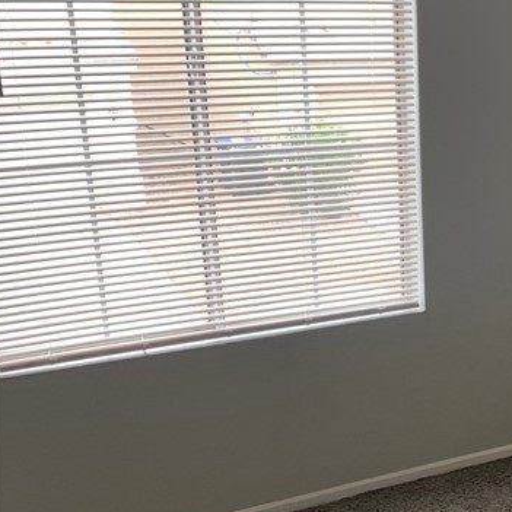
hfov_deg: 24.2
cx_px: 553
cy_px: 362
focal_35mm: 67
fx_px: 1121
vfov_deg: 25.5
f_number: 1.8
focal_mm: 4.25
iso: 50
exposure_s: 1/121
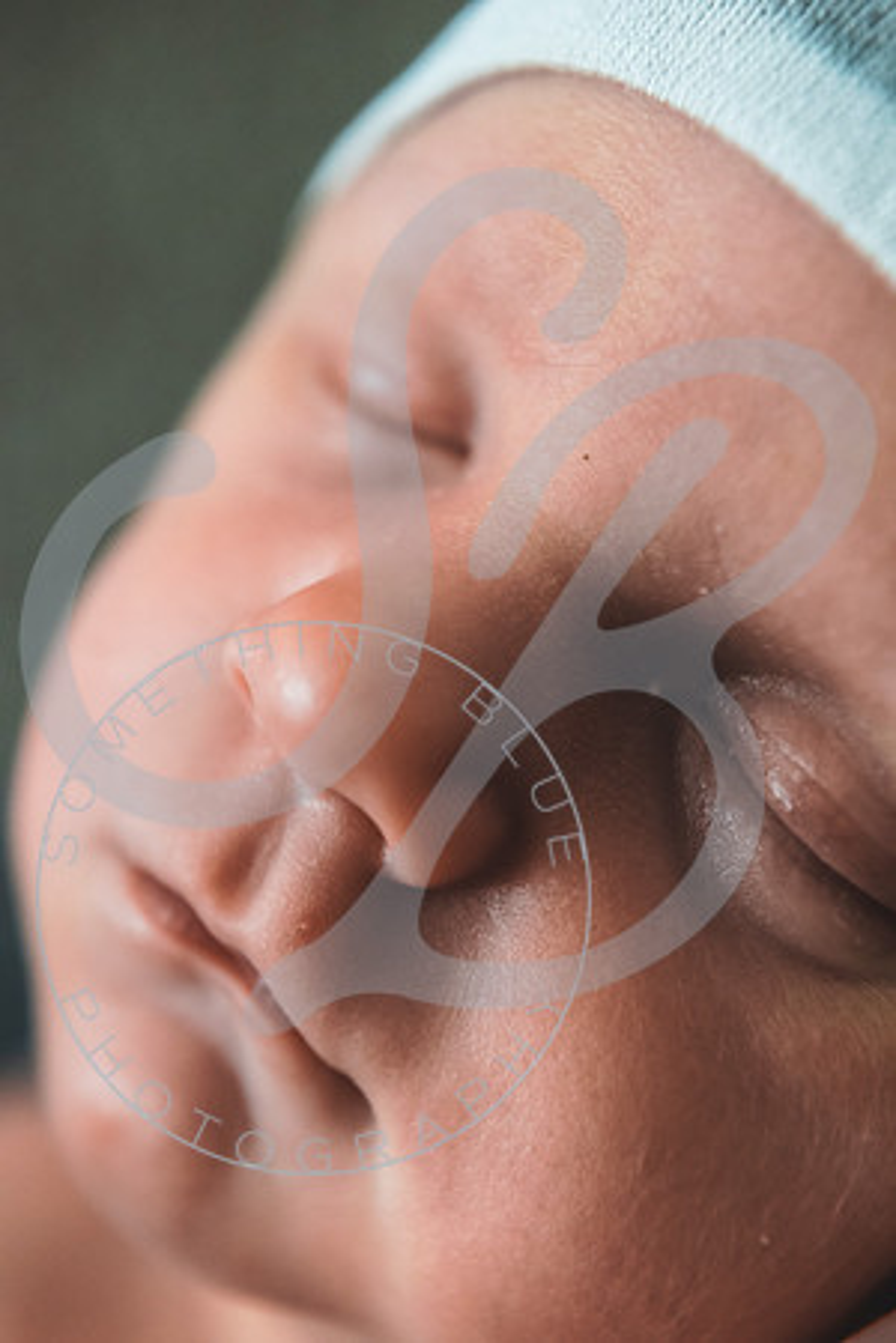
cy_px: 672
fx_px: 2613
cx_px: 448
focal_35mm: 70
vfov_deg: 28.8
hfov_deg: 19.5
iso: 2500
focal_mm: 70
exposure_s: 1/80
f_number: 7.1
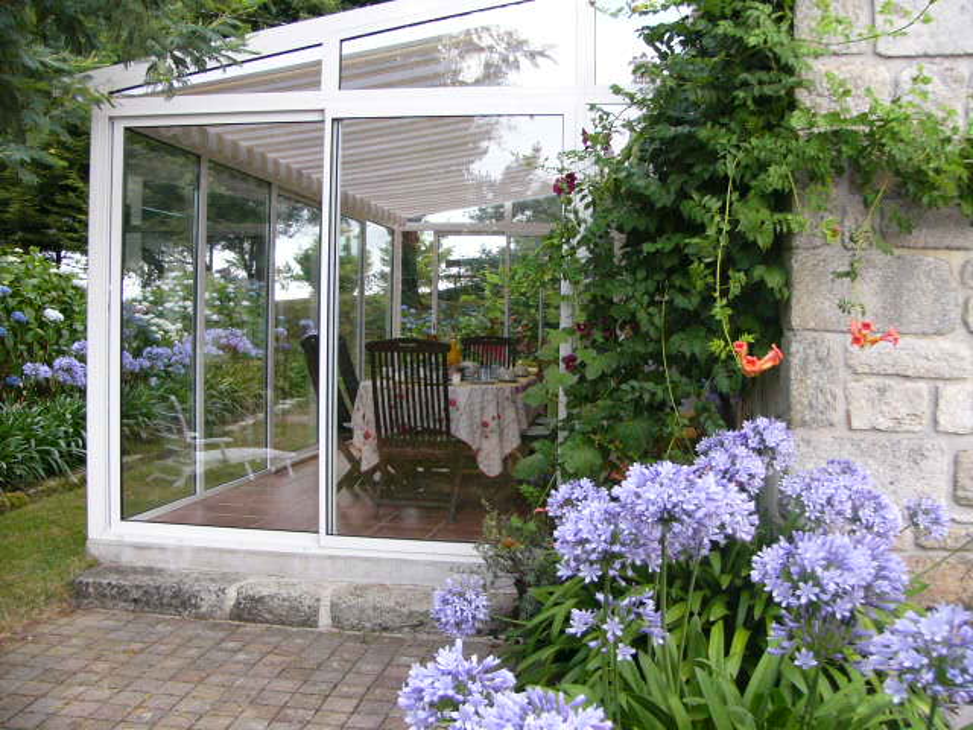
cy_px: 365
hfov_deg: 52.6
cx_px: 486
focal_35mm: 35
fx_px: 984
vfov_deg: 40.7
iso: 150
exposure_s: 1/60
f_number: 2.8
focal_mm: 4.6
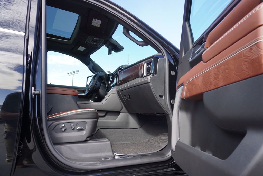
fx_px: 175
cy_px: 88
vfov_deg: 53.2
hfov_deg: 73.7
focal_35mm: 24
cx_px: 132
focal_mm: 16
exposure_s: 1/100
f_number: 5
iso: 100
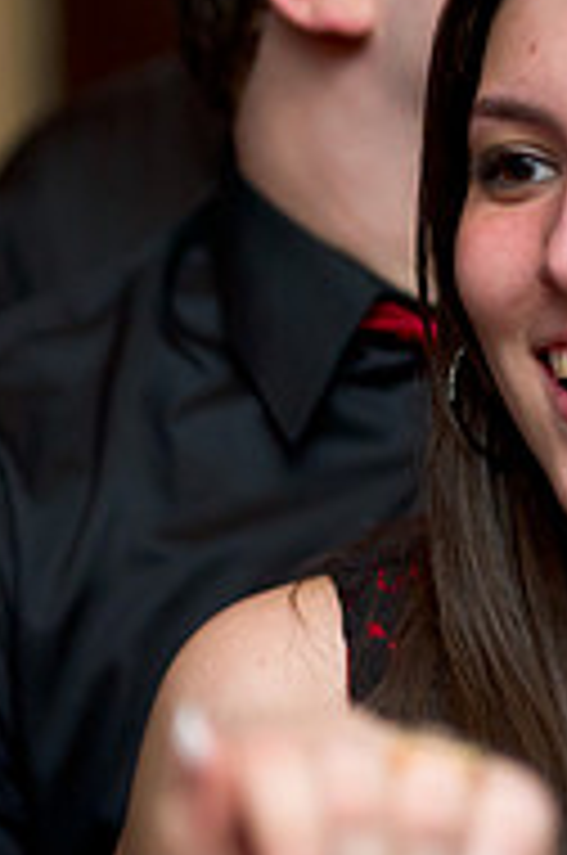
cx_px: 657
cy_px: 292
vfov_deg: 9.6
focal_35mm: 214
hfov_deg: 6.4
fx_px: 5074
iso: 1600
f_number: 2.8
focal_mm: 70
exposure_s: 1/125
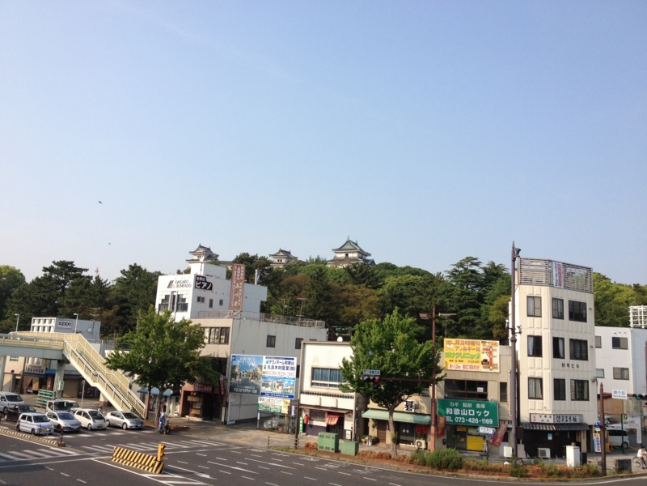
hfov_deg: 52.6
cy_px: 243
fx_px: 654
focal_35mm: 35
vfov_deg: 40.7
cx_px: 324
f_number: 2.4
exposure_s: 1/1577
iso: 64
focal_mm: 4.28
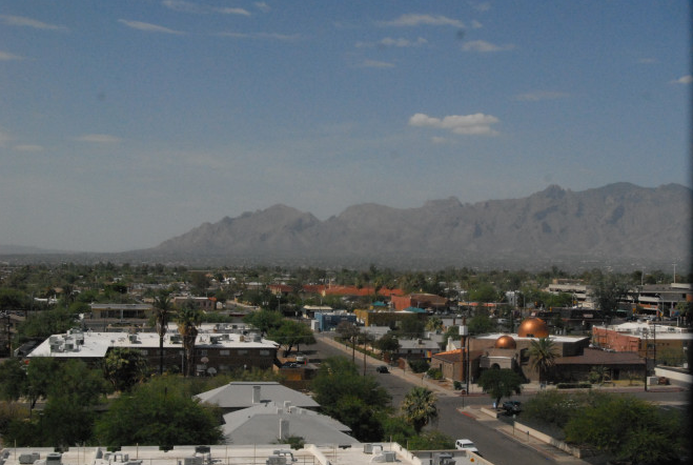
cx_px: 411
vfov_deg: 26.6
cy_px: 271
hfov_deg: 38.7
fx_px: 984
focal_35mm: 51
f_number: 14
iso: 1600
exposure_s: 1/5000
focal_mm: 28
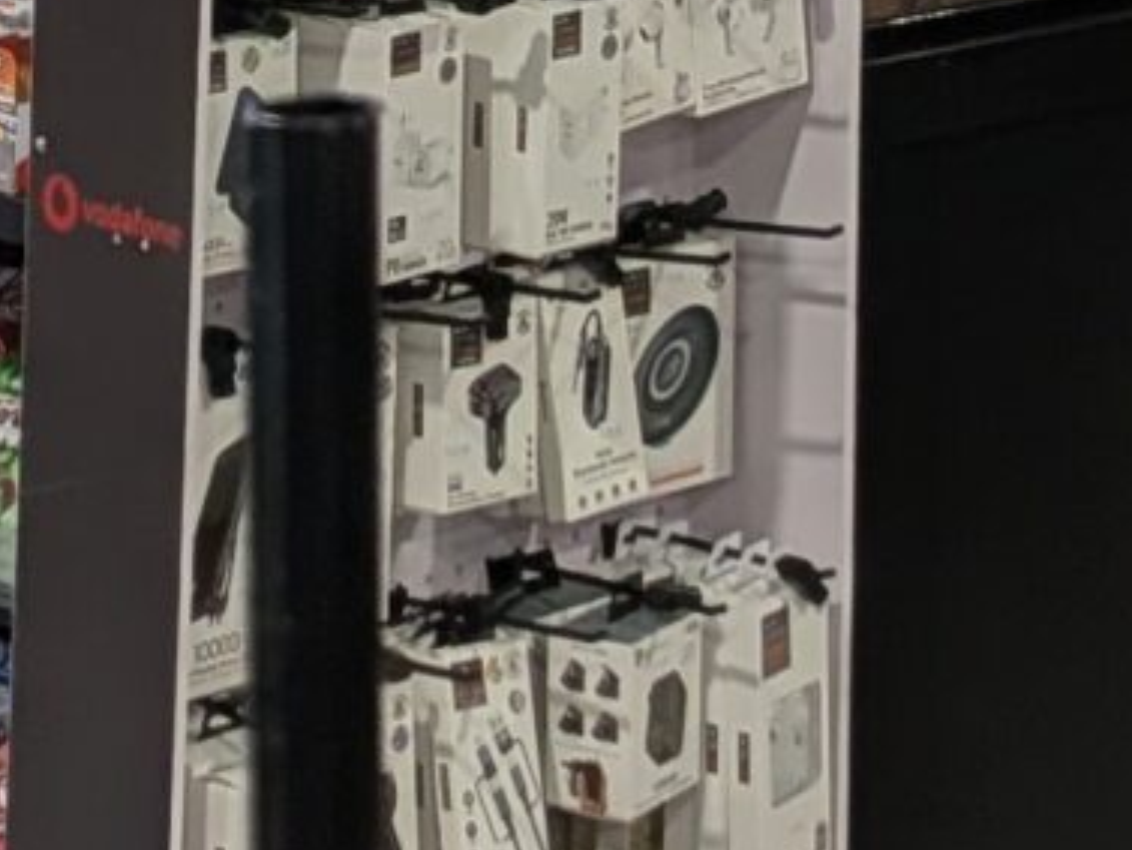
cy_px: -1249
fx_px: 5332
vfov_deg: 8.3
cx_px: 688
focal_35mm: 163
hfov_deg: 12.1
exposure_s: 1/272
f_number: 1.7
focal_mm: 4.53
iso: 30
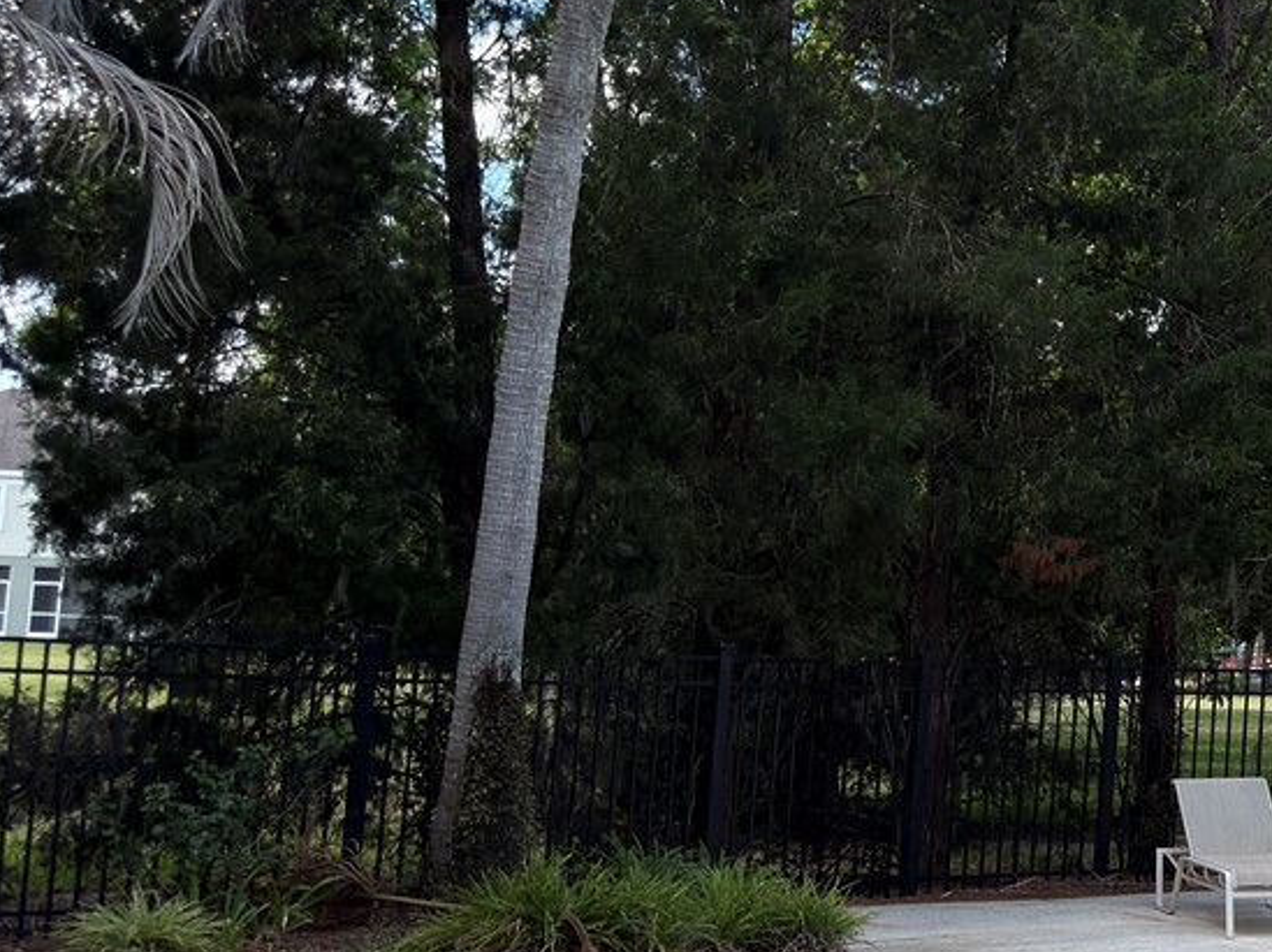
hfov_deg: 23.9
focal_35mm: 70
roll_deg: -1.2
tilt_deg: +7.0
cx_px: 1719
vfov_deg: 20.9
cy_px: 361
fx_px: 2571
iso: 100
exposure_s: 1/2217
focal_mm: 6.76
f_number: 1.78
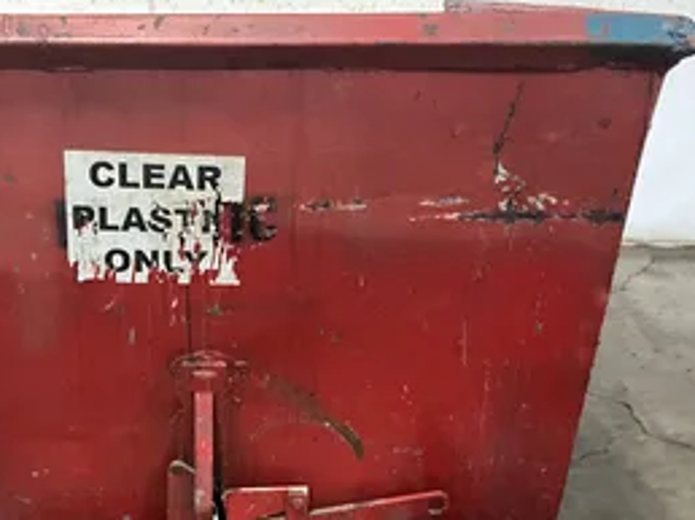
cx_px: 245
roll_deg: -0.7
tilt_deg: -24.3
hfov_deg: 41.7
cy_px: 321
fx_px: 903
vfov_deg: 32.0
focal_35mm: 45
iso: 500
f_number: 1.8
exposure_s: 1/30
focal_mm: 3
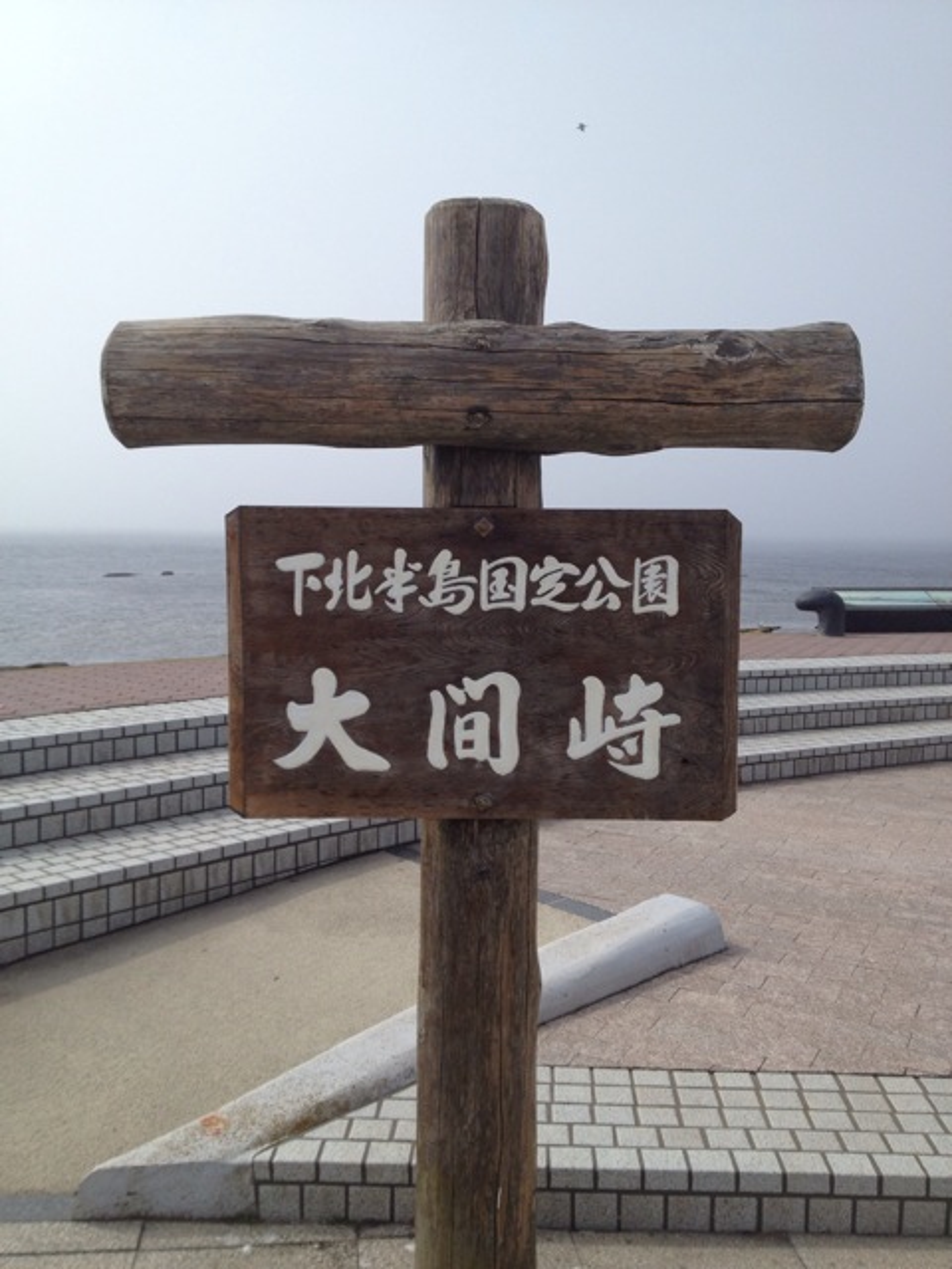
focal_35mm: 35
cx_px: 476
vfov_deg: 52.6
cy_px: 634
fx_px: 1283
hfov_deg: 40.7
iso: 64
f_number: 2.4
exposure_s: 1/2513
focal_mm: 4.28
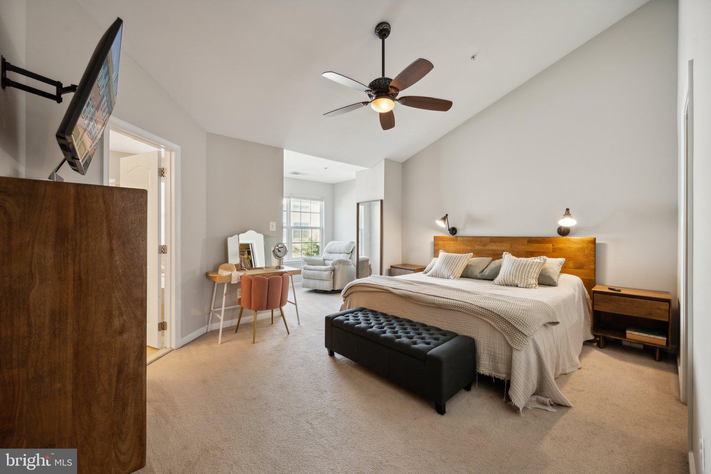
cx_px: 356
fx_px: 276
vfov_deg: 81.2
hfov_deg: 104.3
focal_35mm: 14
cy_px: 237
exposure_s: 1/30
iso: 400
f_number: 7.1
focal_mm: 14
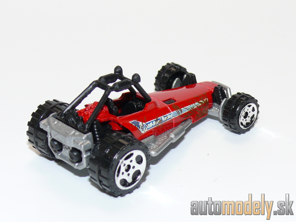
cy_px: 111
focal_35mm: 102
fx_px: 872
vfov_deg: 14.5
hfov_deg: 19.3
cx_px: 148
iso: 100
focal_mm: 13.3
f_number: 4
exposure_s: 1/30
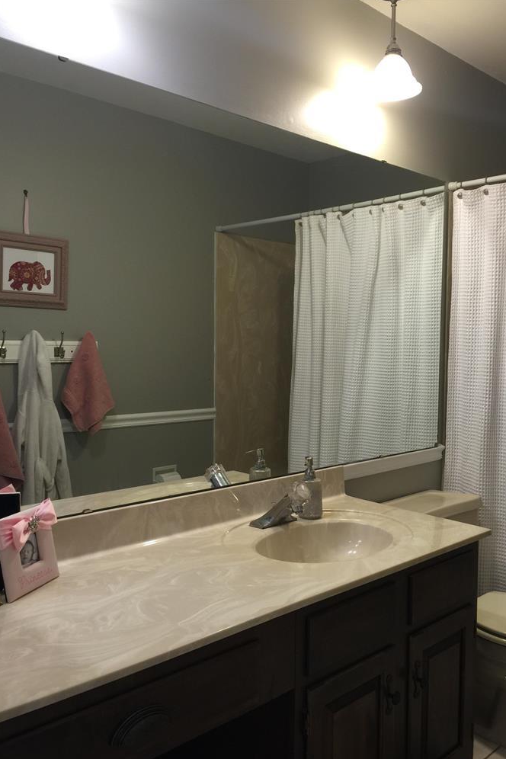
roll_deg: -1.0
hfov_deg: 42.3
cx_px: 253
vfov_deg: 60.3
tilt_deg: -2.2
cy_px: 388
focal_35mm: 31
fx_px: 654
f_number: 2.2
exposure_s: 1/15
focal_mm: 4.15
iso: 32
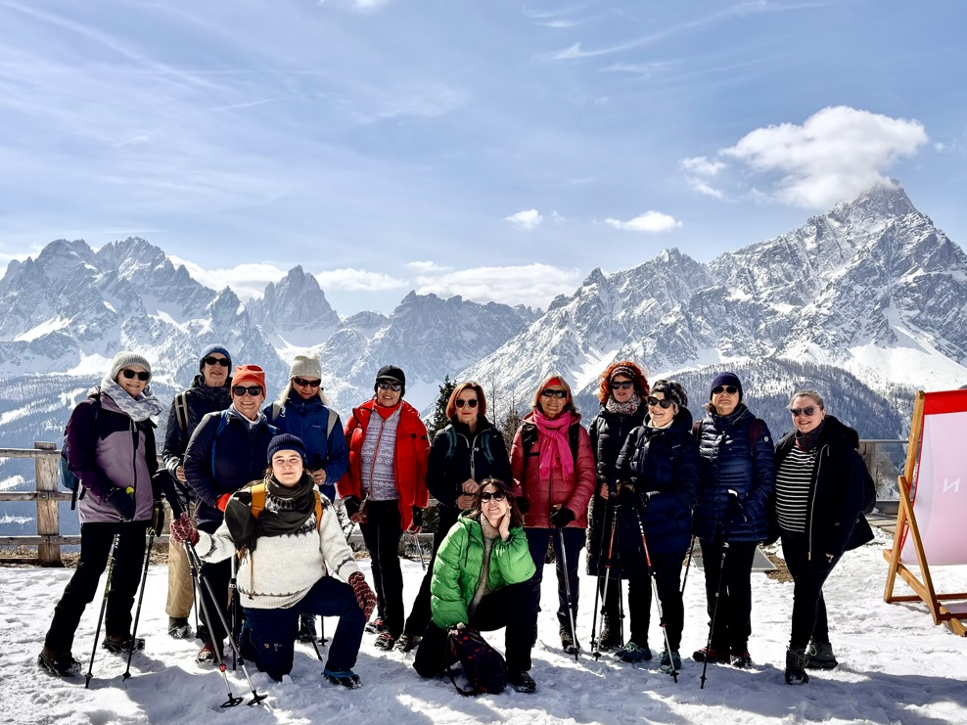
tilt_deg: -6.5
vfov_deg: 41.4
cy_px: 469
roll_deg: -0.3
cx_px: 493
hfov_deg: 54.0
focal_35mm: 34
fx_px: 950
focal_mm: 6.76
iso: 80
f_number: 1.78
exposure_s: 1/7092
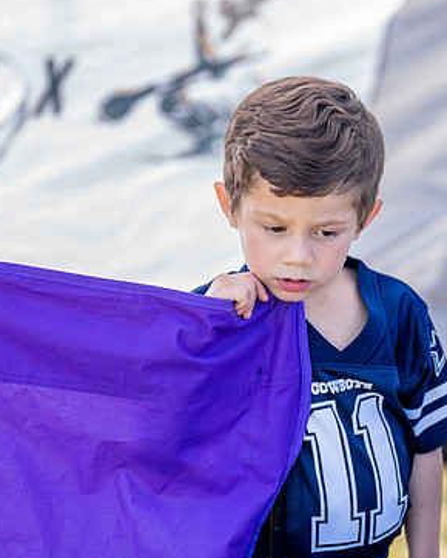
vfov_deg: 8.3
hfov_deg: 6.6
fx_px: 3866
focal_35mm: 234
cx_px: 294
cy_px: 245
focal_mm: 119
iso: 160
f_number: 2.8
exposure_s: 1/640
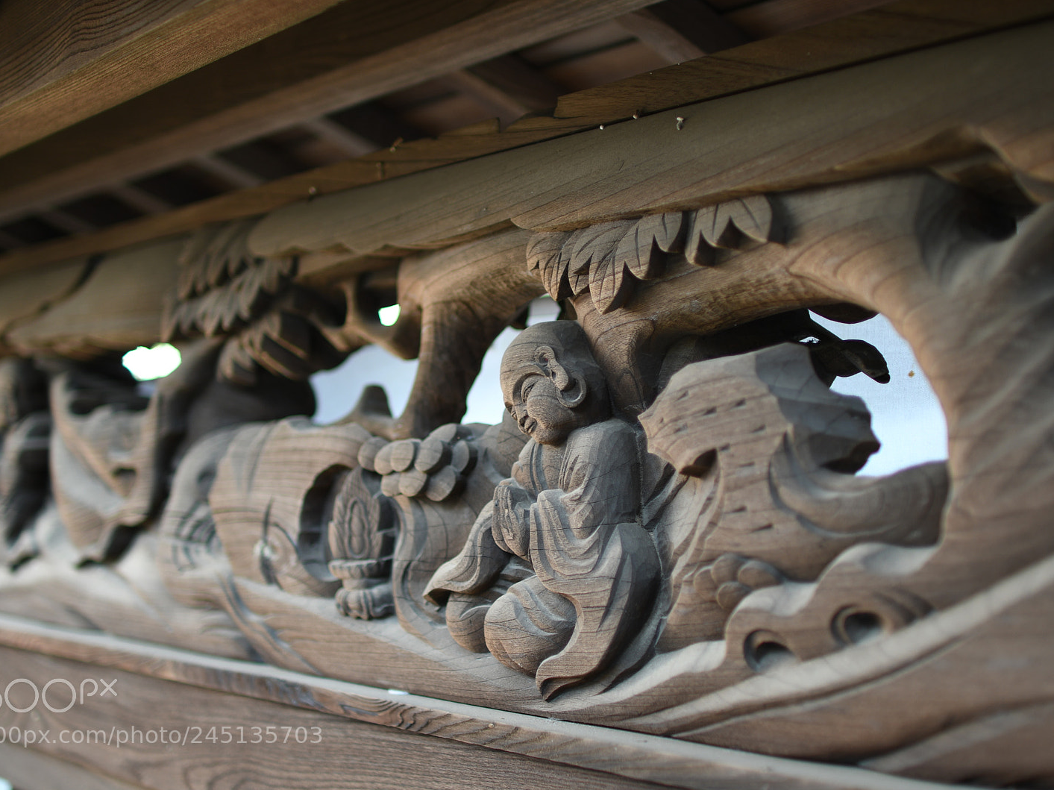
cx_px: 529
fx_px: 1492
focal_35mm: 49
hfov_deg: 38.9
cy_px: 396
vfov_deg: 29.7
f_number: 1.4
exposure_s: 1/100
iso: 100
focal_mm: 30
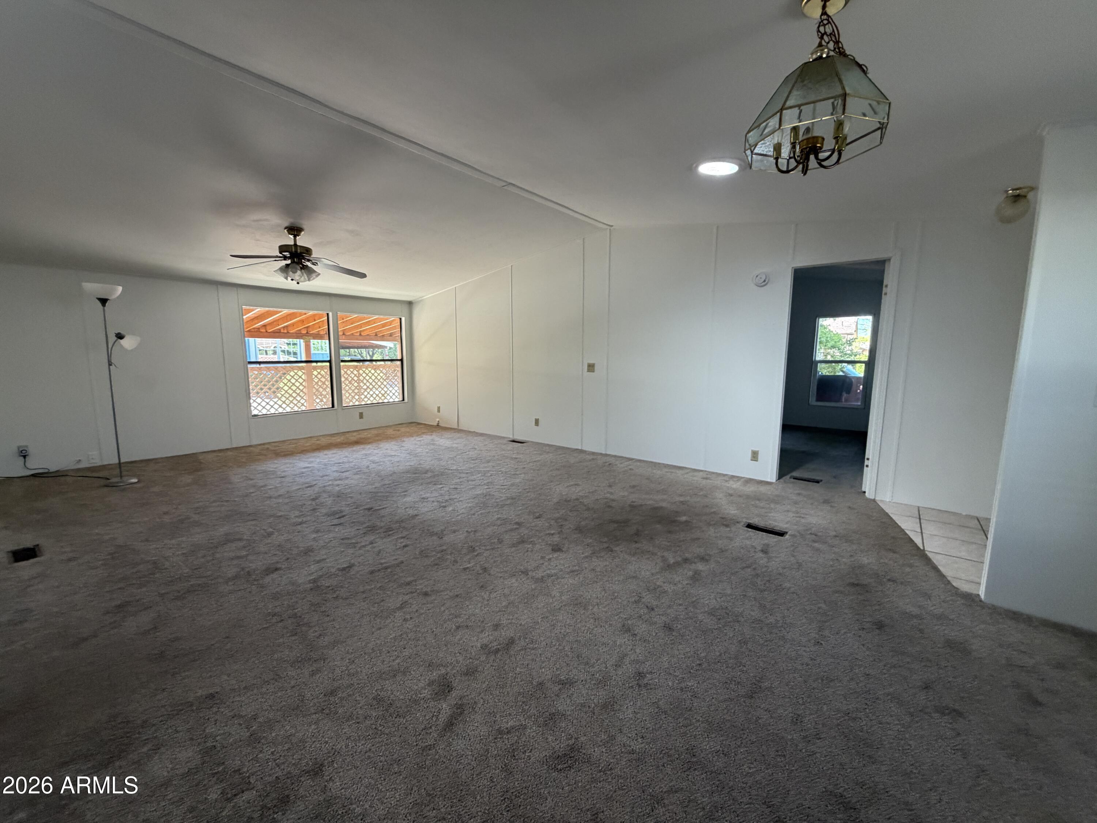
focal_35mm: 14
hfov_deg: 102.1
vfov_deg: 85.7
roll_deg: +0.1
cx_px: 548
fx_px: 444
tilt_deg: -7.5
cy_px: 412
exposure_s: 1/102
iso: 320
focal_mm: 2.22
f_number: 2.2
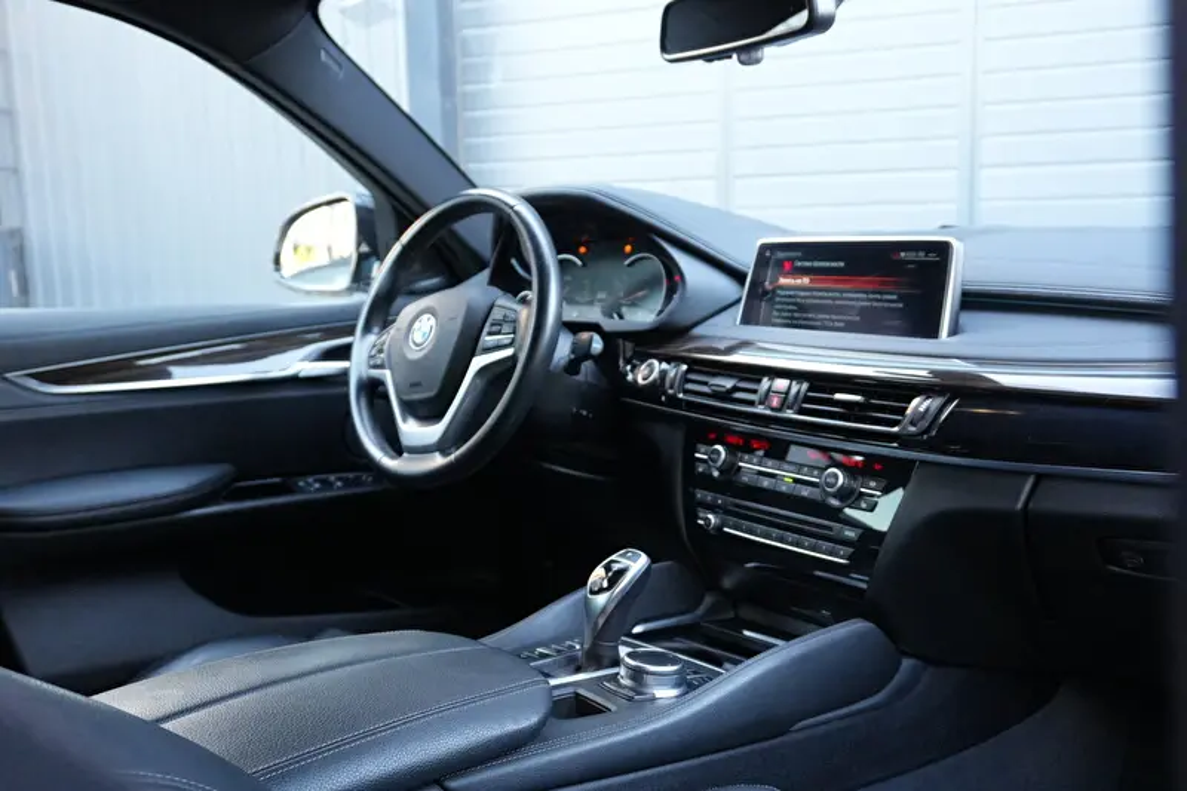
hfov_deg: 55.1
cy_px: 396
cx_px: 594
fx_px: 1137
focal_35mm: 34
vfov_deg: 38.3
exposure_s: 1/160
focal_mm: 23
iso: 3200
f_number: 4
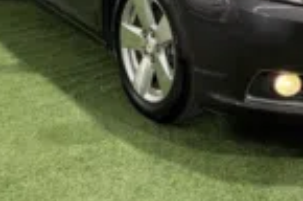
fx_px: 579
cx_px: 232
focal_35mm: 69
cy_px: -86
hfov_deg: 28.8
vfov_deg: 17.9
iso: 250
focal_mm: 6.76
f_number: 1.78
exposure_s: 1/100
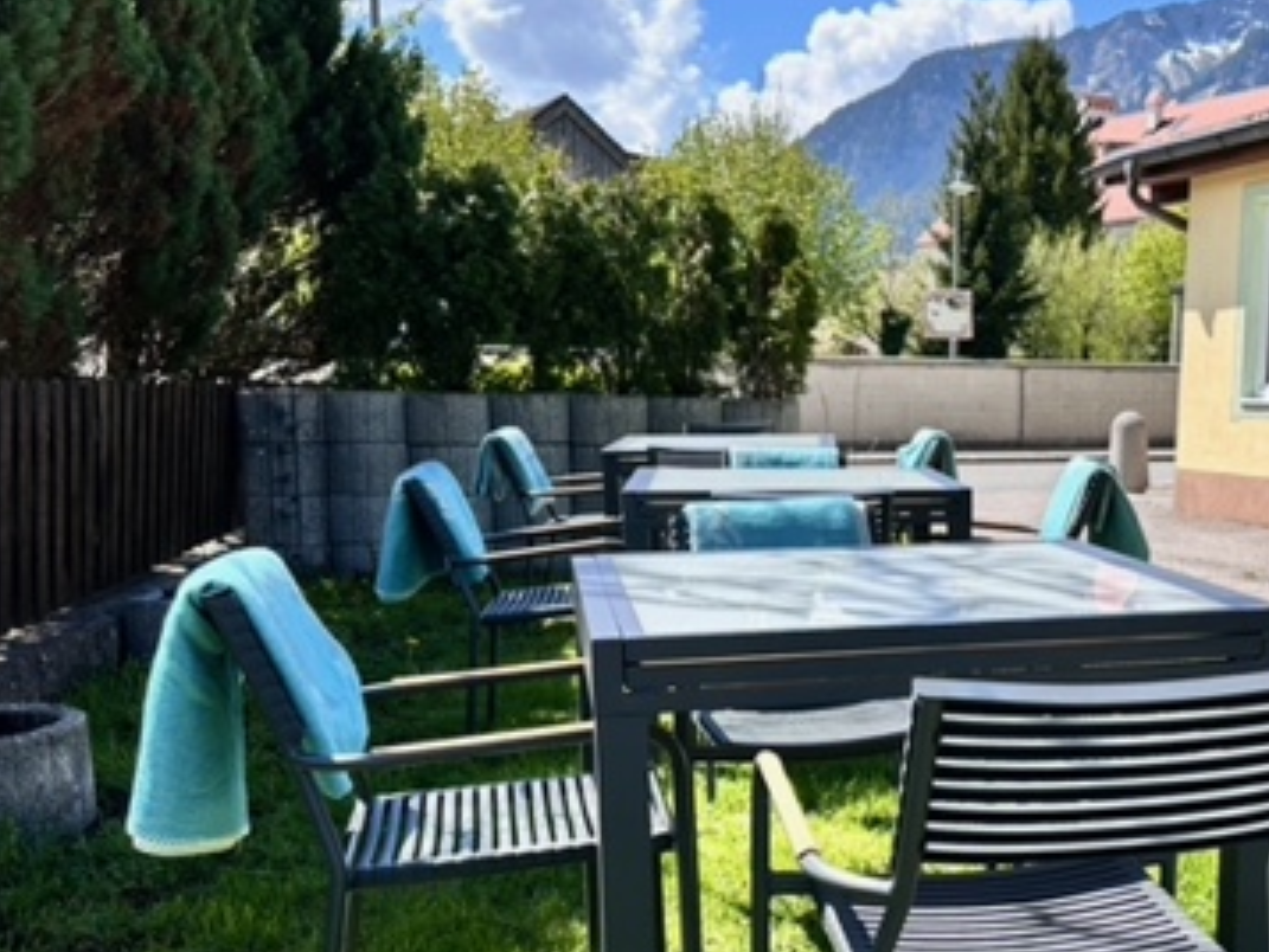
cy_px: 622
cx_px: 1013
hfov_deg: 41.9
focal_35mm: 43
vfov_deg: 33.4
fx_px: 1577
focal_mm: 6.86
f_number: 1.78
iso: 80
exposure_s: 1/2660
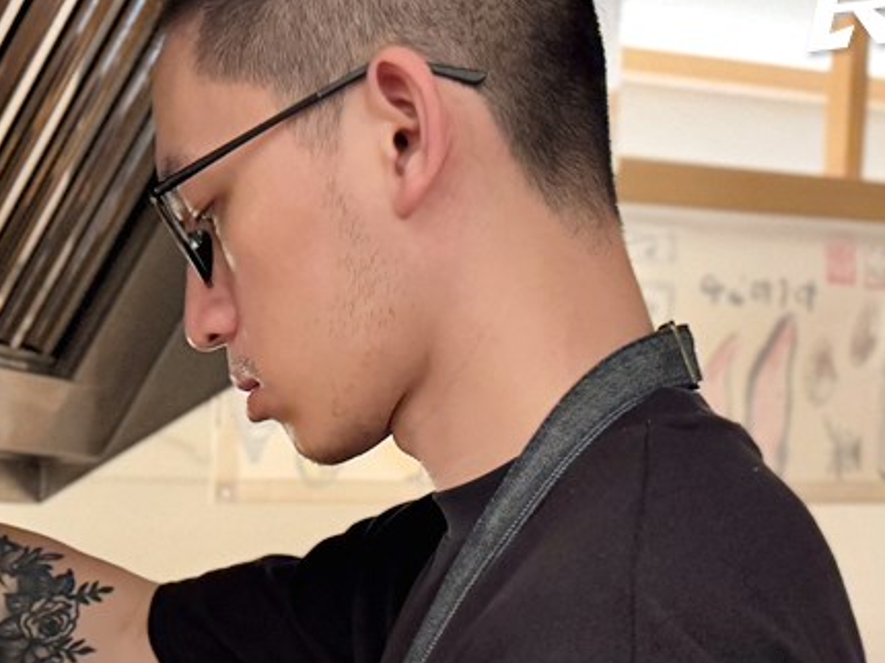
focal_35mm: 67
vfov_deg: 20.7
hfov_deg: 27.8
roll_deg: +0.4
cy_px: 754
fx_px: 1712
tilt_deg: -7.9
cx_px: 66
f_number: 1.78
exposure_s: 1/40
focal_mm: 6.76
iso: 800
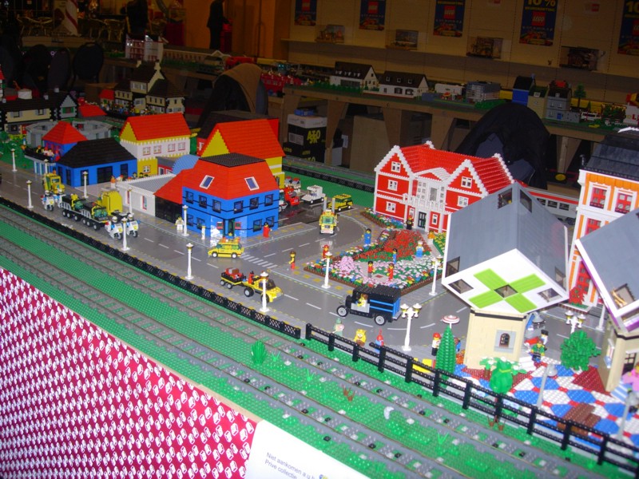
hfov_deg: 49.0
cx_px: 320
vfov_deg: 37.7
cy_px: 240
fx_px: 701
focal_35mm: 38
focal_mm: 7.8
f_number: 2.8
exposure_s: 1/64
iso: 79
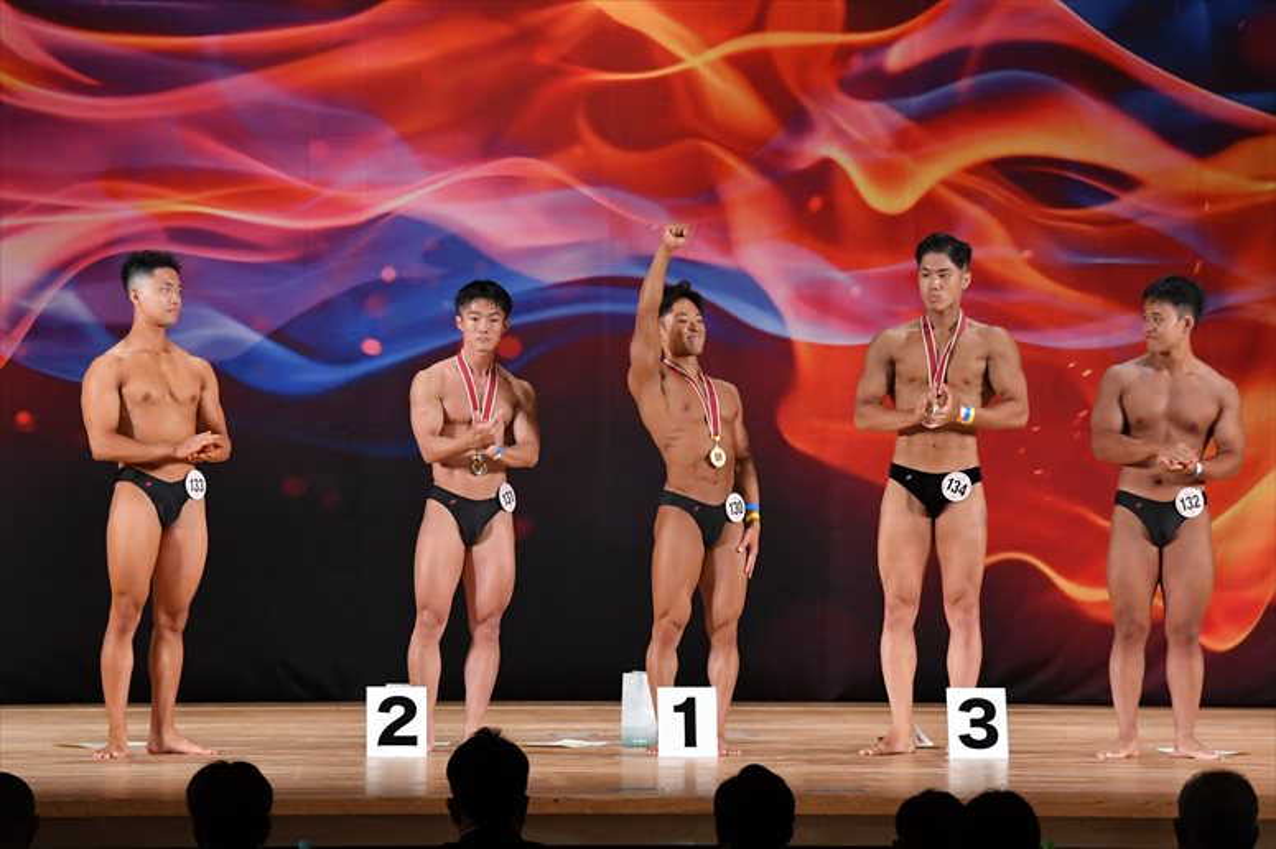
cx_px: 638
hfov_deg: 12.2
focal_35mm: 168
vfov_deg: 8.2
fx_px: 5952
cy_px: 424
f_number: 5.6
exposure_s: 1/400
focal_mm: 112
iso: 3200
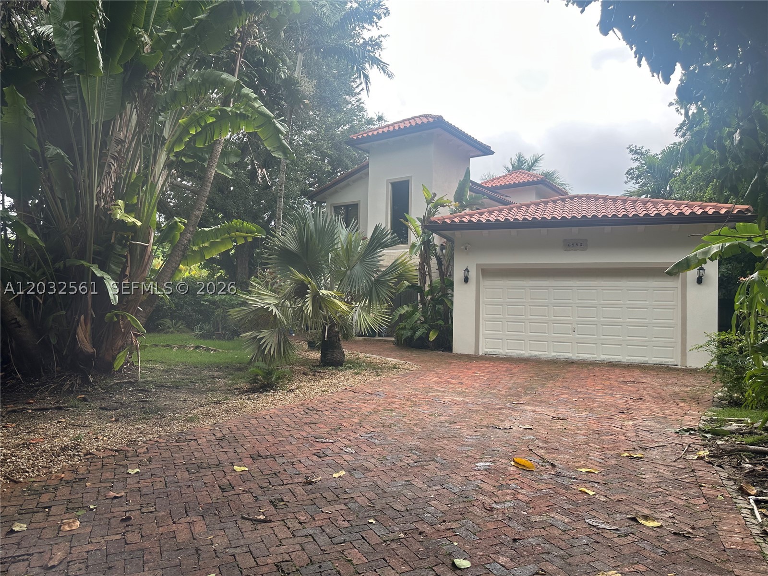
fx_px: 532
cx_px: 384
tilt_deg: +0.9
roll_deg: -1.2
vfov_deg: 56.8
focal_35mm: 24
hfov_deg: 71.6
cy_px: 288
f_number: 1.78
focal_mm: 6.86
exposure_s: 1/709
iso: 80
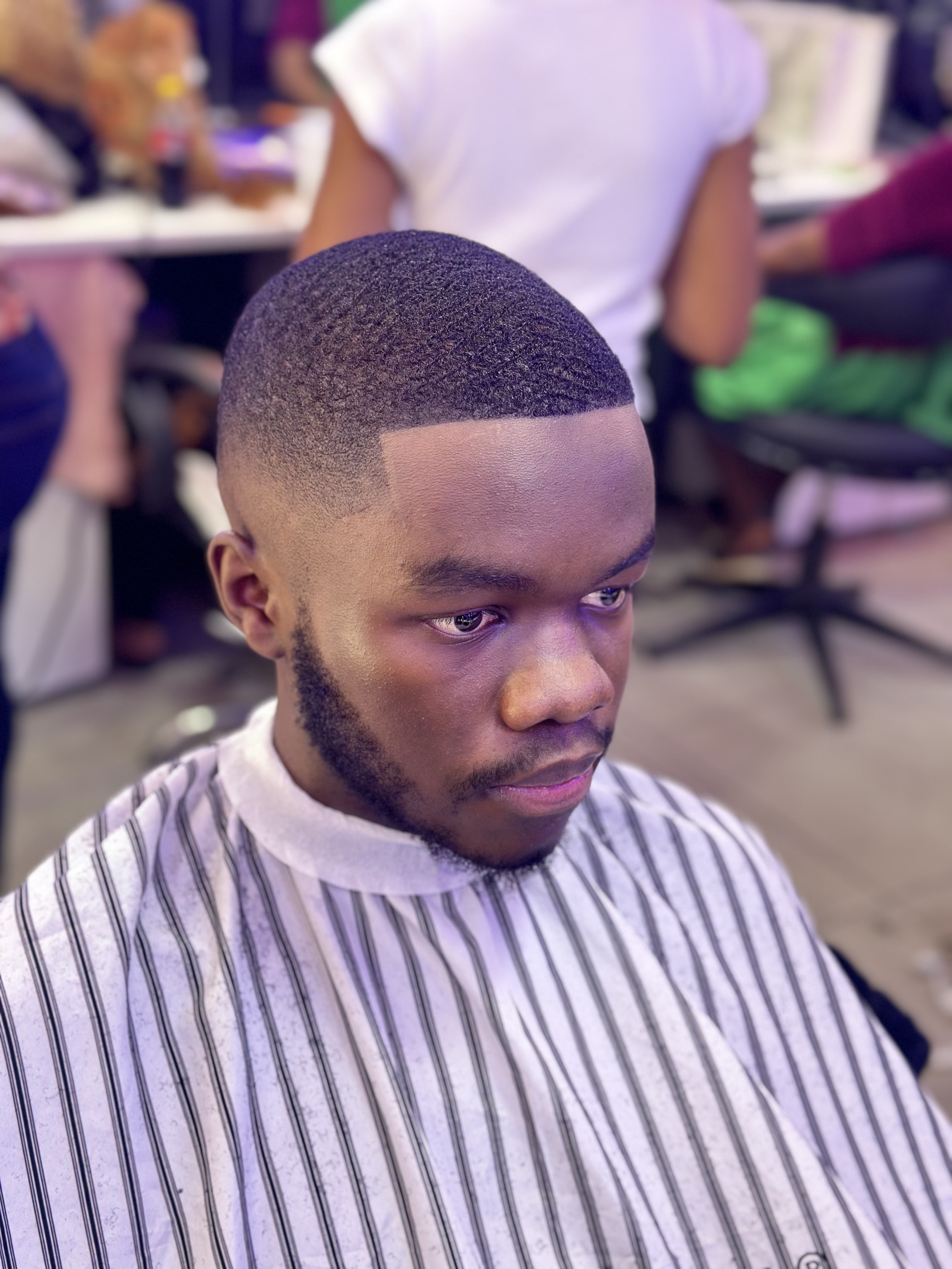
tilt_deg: -25.3
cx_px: 476
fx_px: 1760
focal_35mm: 48
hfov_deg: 30.3
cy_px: 634
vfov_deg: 39.7
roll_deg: -5.4
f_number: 1.78
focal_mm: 6.86
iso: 160
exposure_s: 1/50
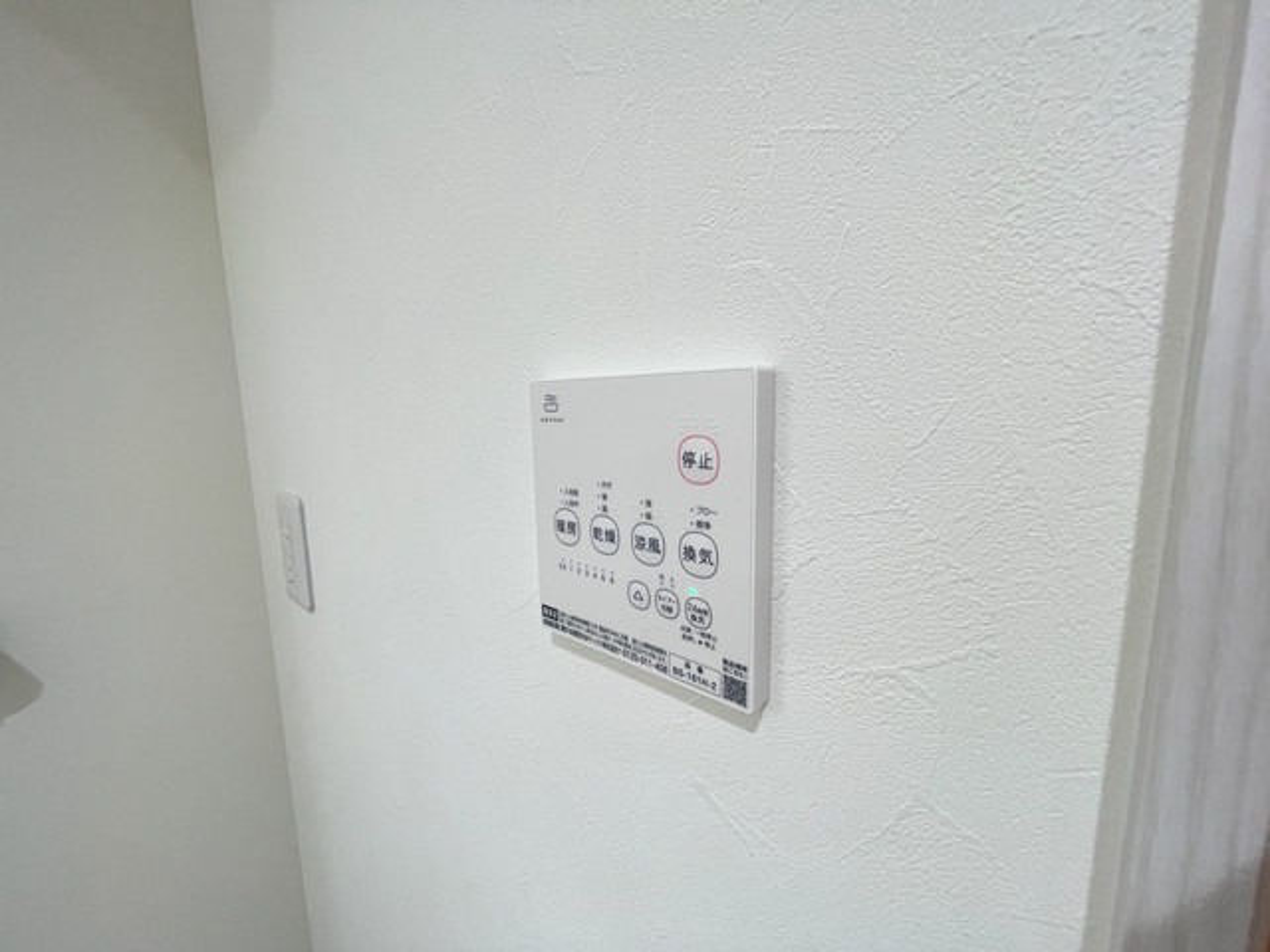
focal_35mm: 14
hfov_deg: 102.1
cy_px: 476
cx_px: 635
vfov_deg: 85.7
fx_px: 514
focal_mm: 1.55
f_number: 2.4
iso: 250
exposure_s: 1/120
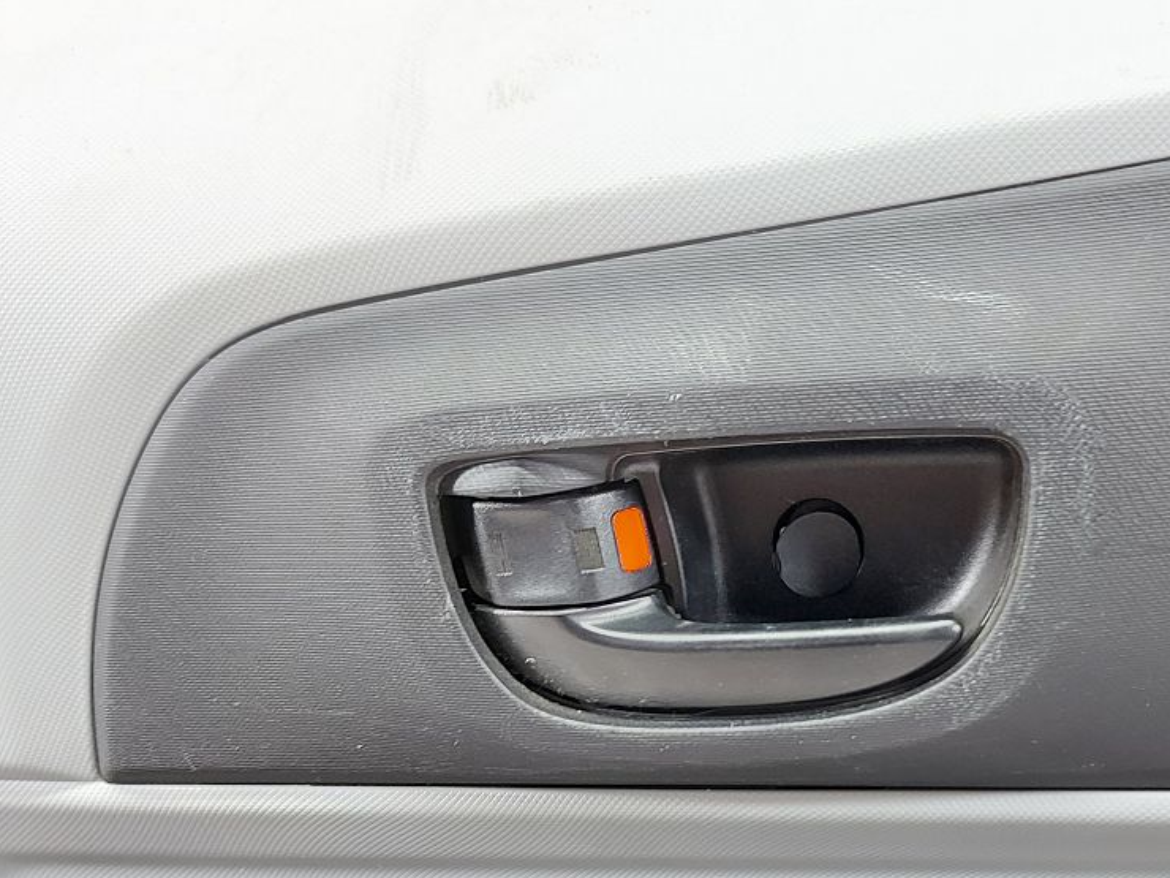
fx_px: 1521
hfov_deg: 41.3
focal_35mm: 45
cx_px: 812
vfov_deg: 31.4
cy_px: 691
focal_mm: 5.23
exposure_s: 1/25
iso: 250
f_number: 1.8
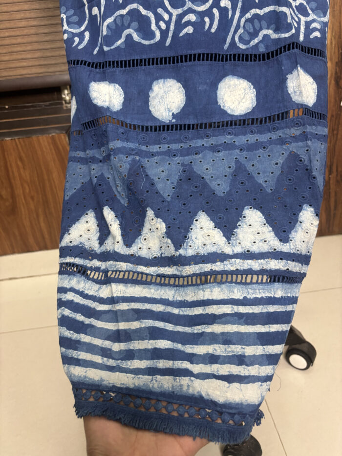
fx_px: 342
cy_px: 228
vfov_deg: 67.3
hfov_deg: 53.1
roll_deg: +4.6
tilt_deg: -25.7
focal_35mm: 26
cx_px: 171
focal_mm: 5.96
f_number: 1.6
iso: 200
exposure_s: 1/50
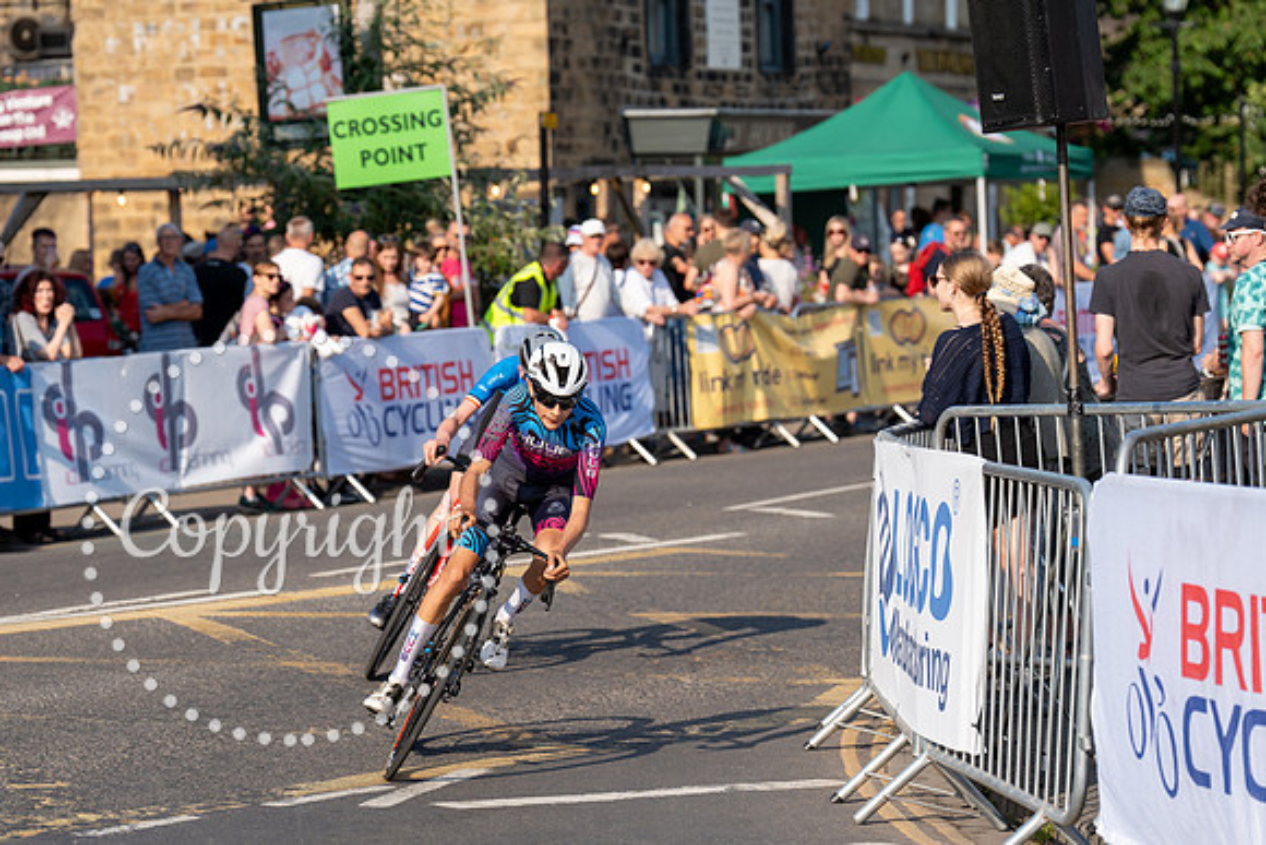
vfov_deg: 10.9
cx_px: 633
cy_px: 422
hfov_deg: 16.3
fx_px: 4432
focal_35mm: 126
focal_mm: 126
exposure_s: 1/1000
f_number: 4
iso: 160
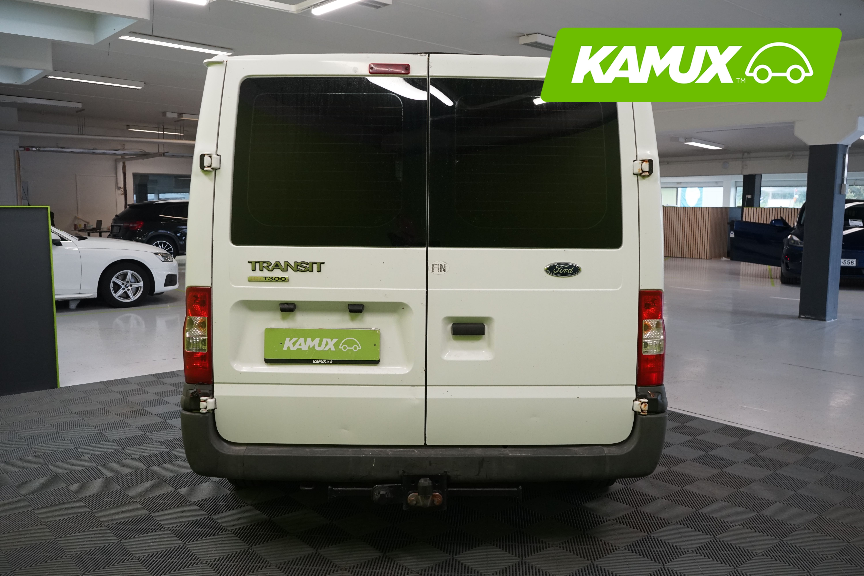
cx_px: 432
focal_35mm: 30
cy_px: 288
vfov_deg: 43.6
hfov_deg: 61.9
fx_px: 720
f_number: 7.1
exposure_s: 1/30
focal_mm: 30
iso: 1600
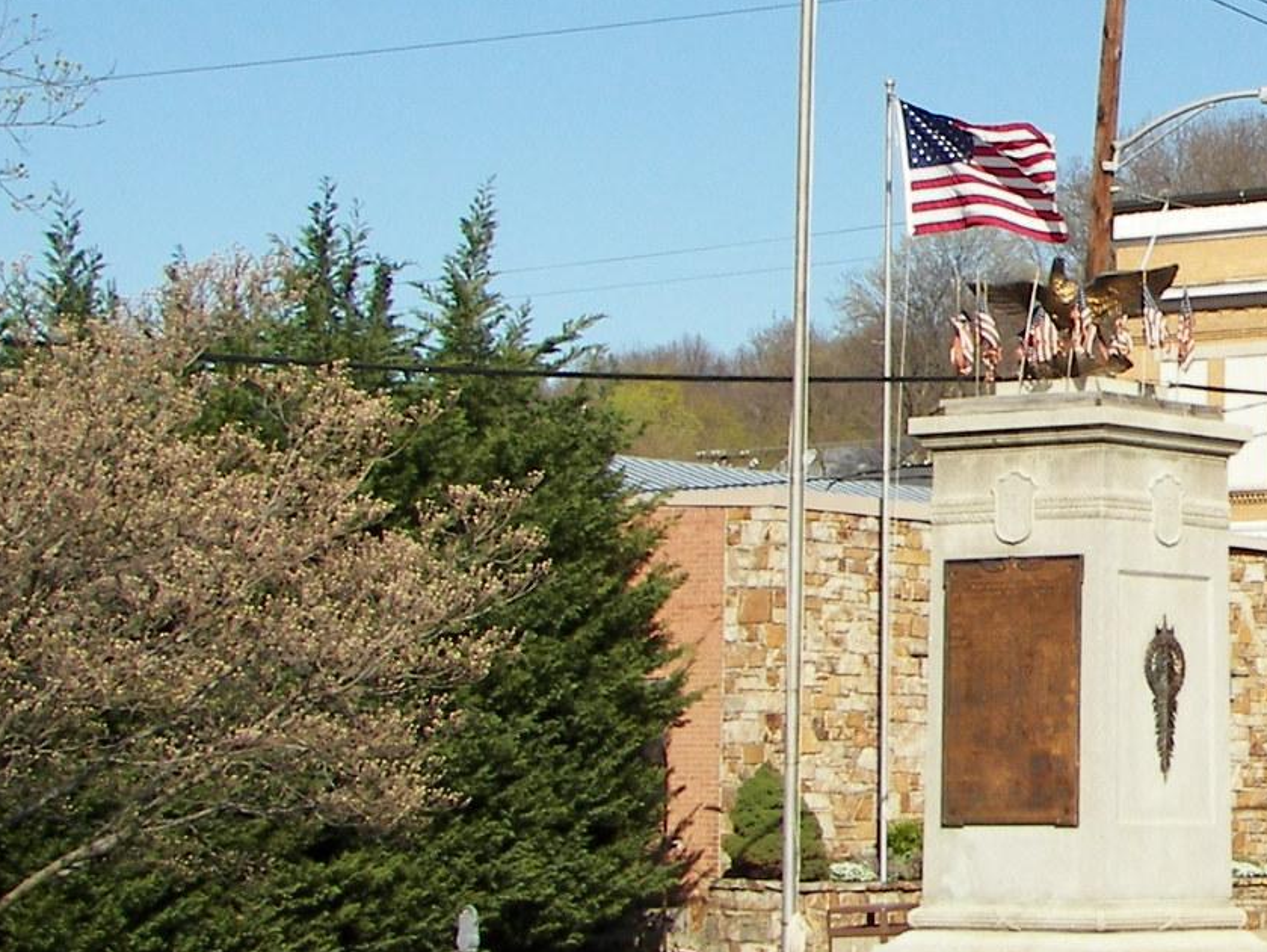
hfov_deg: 15.6
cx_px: 1492
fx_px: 4467
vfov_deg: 12.1
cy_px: 304
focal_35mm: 122
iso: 50
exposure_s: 1/800
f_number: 2.8
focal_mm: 8.3
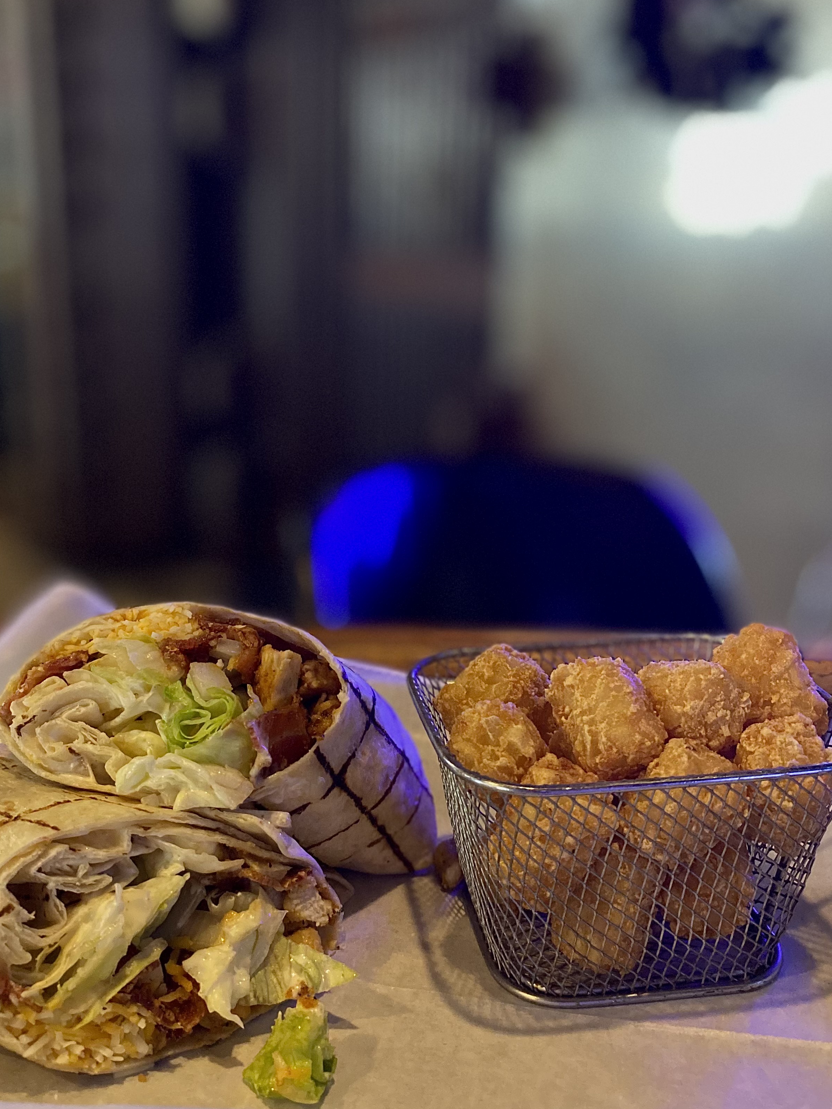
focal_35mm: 33
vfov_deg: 55.3
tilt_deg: -14.4
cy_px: 520
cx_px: 358
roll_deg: -1.3
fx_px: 1057
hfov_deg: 42.8
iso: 640
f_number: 1.8
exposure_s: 1/30
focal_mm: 4.25
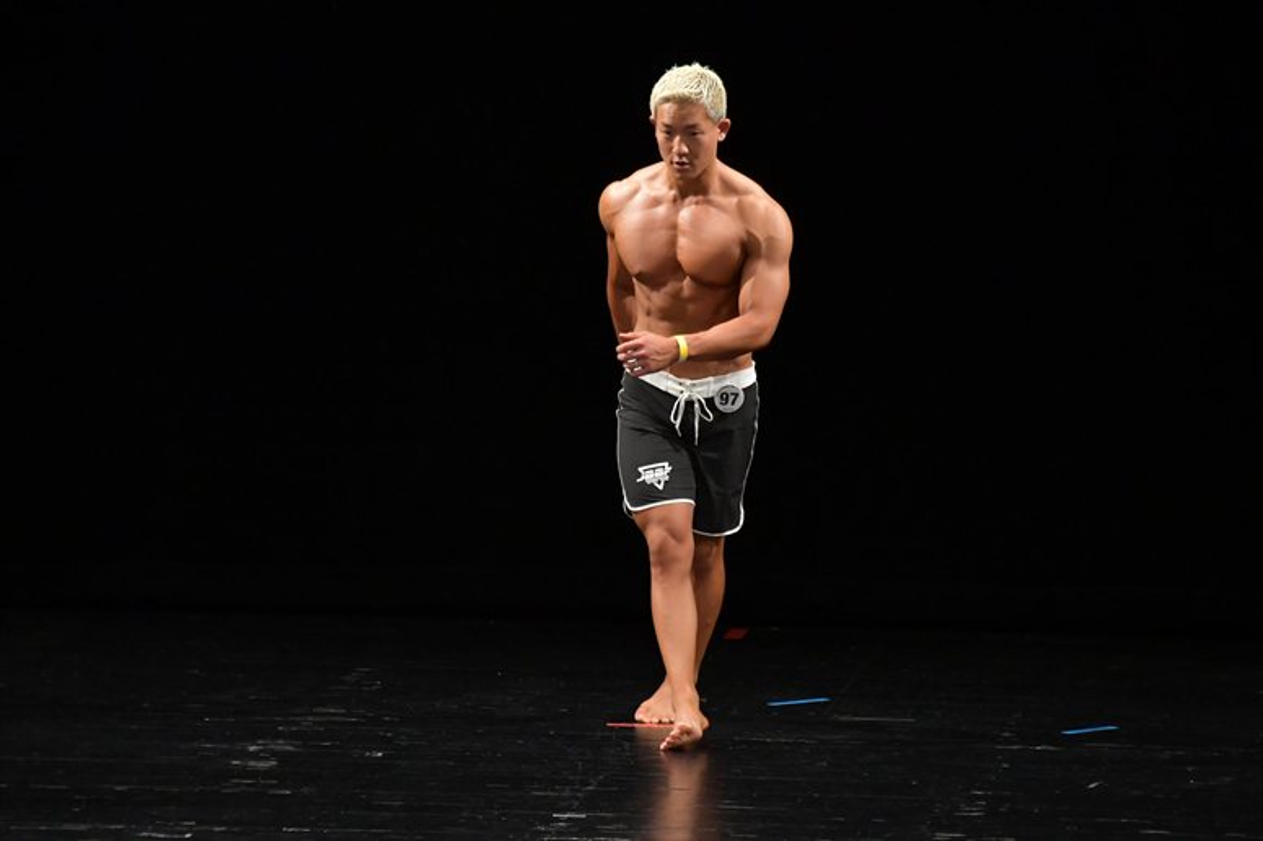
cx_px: 632
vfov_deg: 4.6
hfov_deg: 6.9
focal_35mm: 300
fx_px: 10520
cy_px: 420
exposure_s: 1/400
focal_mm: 200
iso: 3200
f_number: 5.6
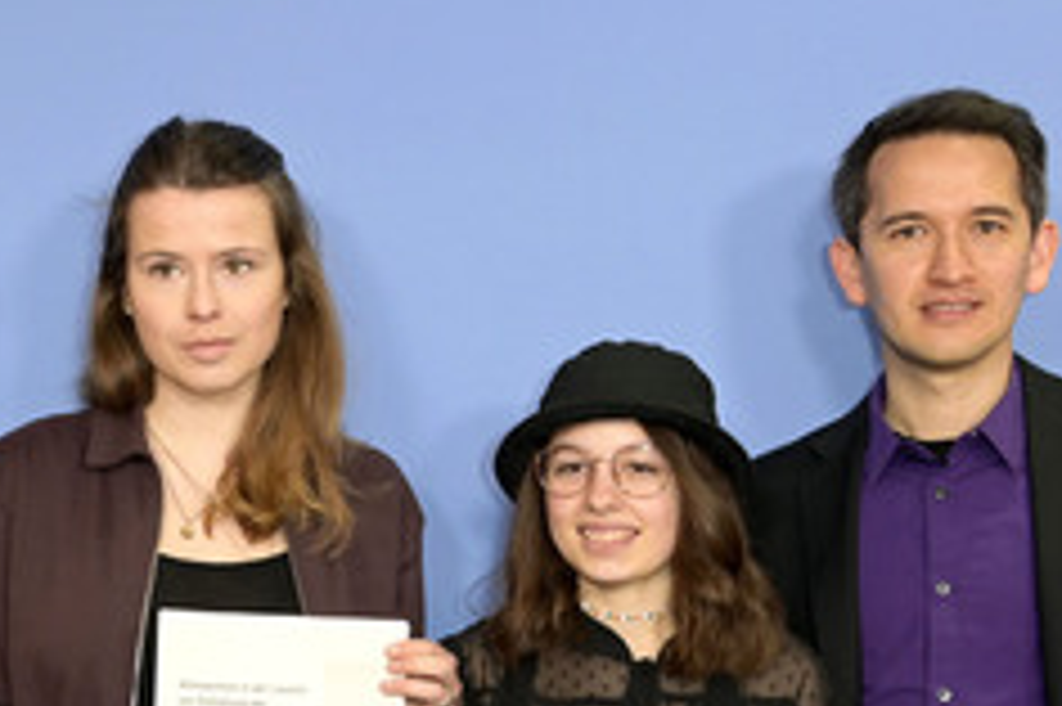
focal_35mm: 67
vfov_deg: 20.0
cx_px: 403
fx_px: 1975
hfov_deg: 30.0
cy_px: 603
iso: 4000
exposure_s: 1/250
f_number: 6.3
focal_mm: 35
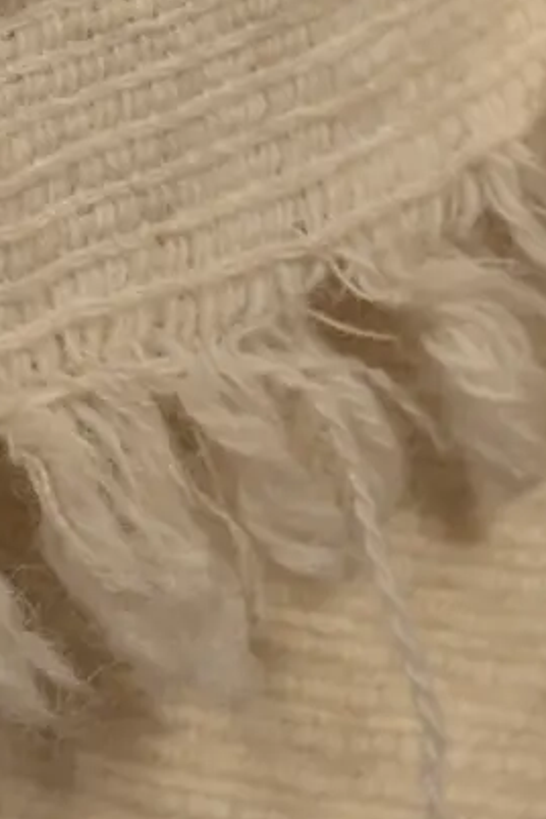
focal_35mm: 292
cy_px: 39
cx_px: 491
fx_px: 6642
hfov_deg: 4.7
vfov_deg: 7.0
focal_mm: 46
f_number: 6.3
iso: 125
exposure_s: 1/200
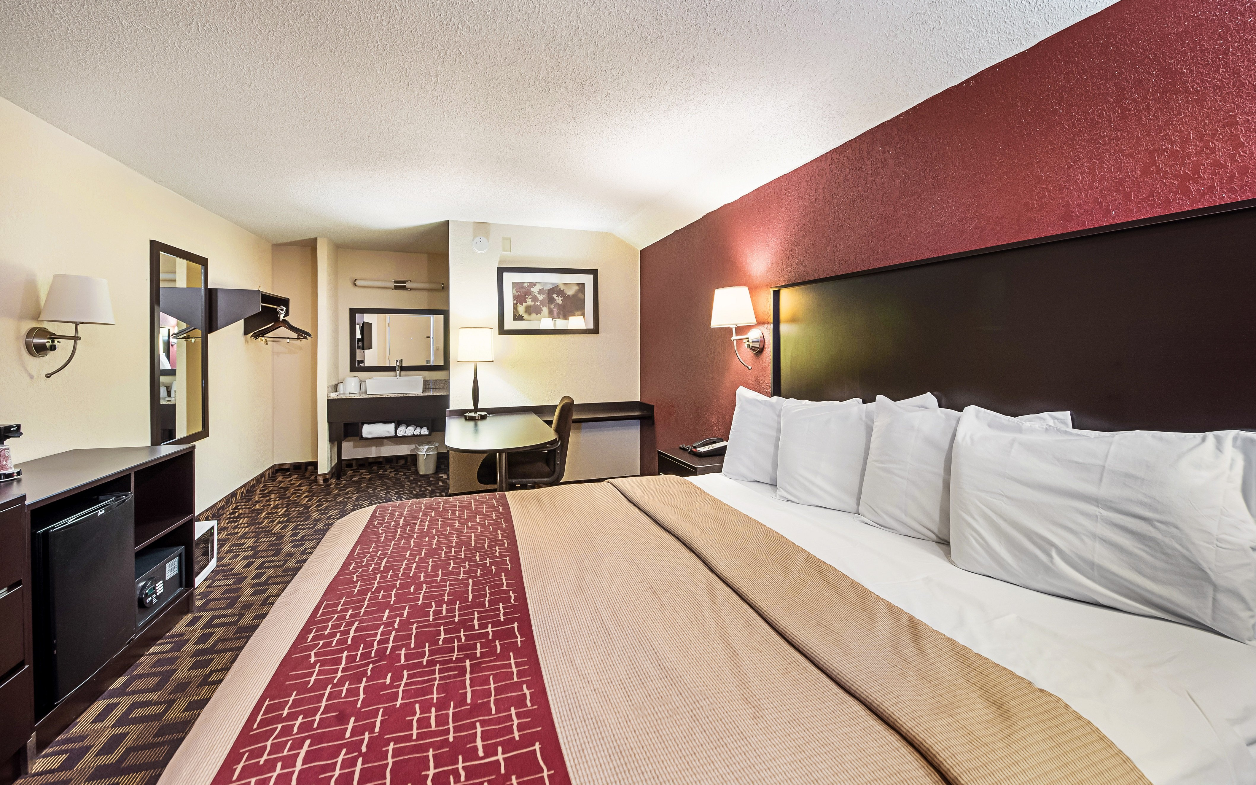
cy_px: 428
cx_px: 653
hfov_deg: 109.3
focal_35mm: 13
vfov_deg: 82.6
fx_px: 445
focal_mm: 12
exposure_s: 2
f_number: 8
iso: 800
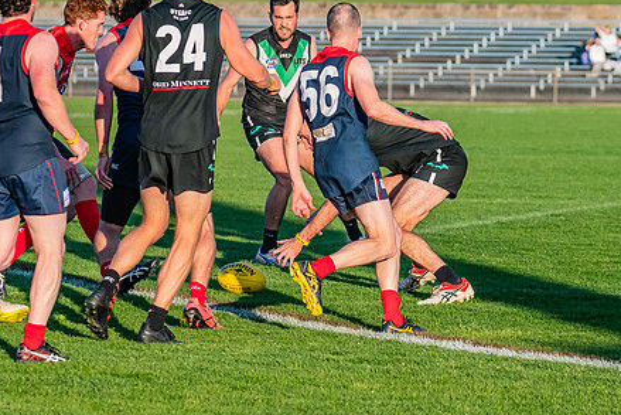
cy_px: 157
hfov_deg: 8.0
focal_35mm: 256
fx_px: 4417
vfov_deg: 5.4
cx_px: 366
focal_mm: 170
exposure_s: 1/1600
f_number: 6.3
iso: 800
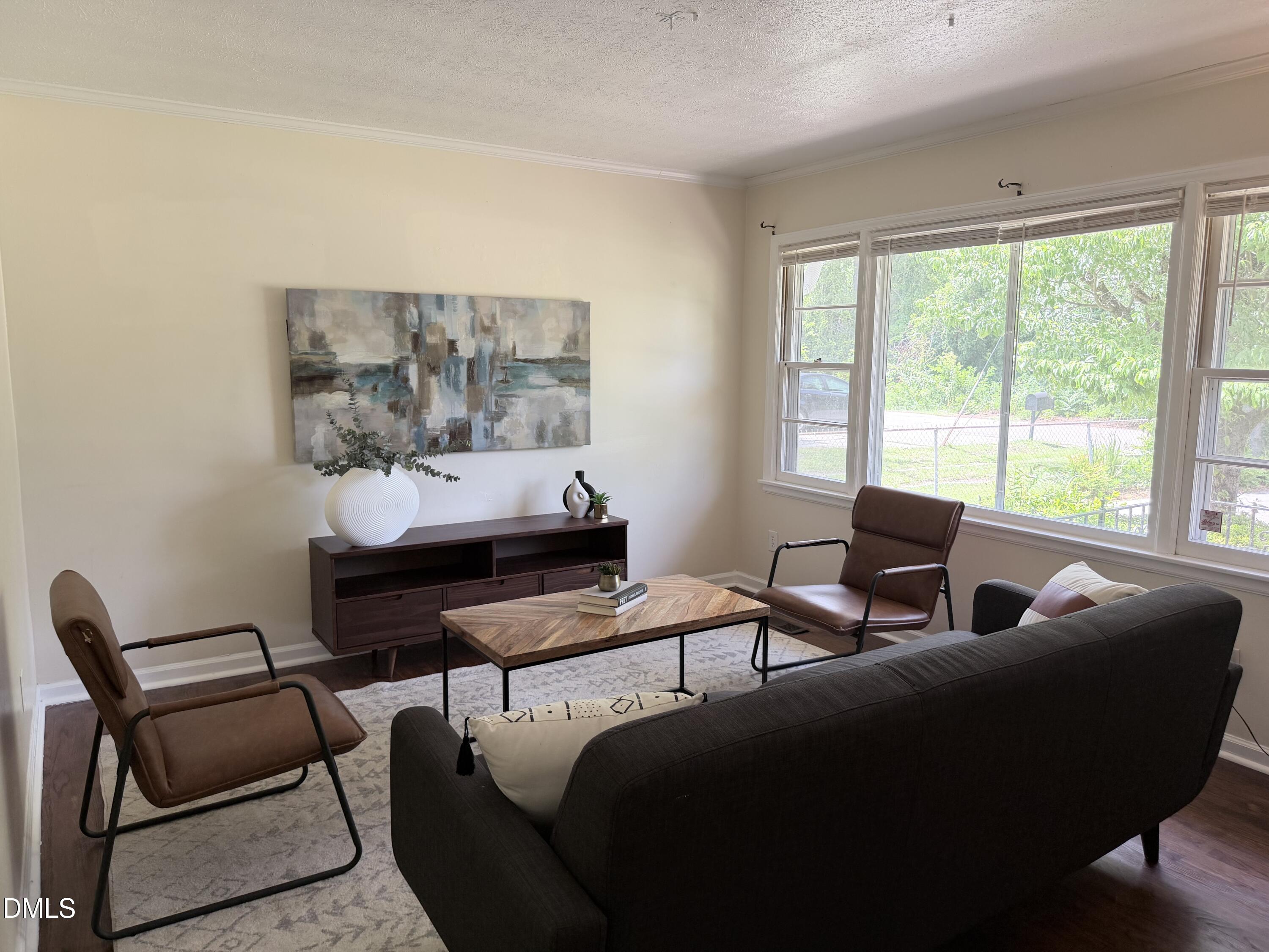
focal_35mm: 24
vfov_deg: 56.8
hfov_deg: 71.6
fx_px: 880
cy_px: 476
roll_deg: +0.2
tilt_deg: -10.1
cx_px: 634
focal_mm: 6.76
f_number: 1.78
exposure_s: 1/214
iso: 160
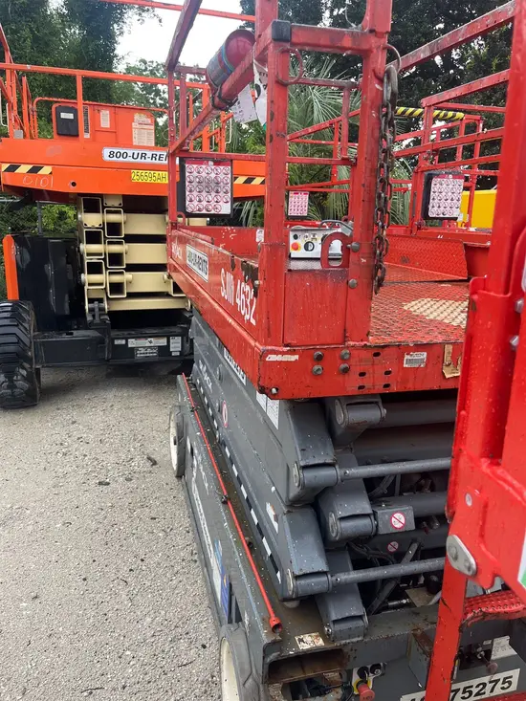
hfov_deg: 53.1
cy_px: 350
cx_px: 263
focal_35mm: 26
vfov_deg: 67.3
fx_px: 527
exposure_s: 1/121
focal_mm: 5.1
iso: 80
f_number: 1.6
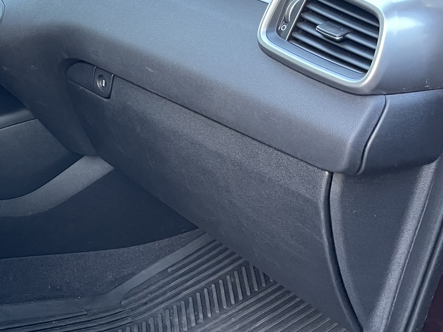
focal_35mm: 64
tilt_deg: -23.0
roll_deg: -1.3
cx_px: -91
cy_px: 126
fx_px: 819
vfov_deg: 22.9
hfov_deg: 26.8
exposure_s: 1/60
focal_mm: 5.1
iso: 320
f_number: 1.6
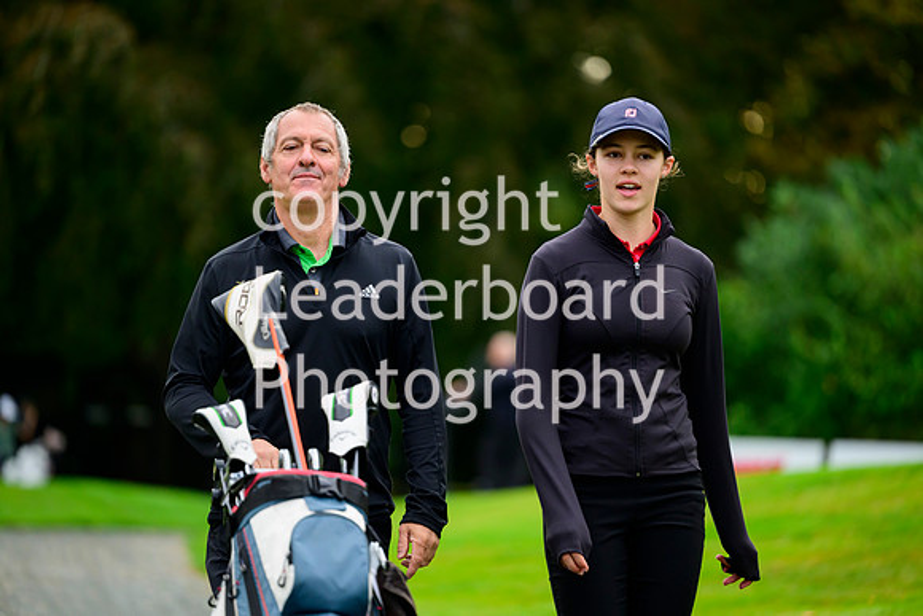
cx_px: 462
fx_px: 4616
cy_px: 308
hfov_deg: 11.4
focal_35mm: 180
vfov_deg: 7.6
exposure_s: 1/1600
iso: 1600
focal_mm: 180
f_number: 2.8
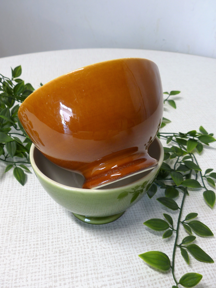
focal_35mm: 32
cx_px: 108
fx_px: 266
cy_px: 144
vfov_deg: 56.8
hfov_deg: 44.2
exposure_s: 1/13
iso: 100
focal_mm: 5.7
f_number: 2.8
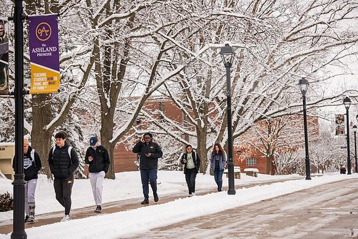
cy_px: 120
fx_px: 1114
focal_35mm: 112
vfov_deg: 12.2
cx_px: 179
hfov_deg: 18.3
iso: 160
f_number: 3.5
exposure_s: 1/500
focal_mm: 112
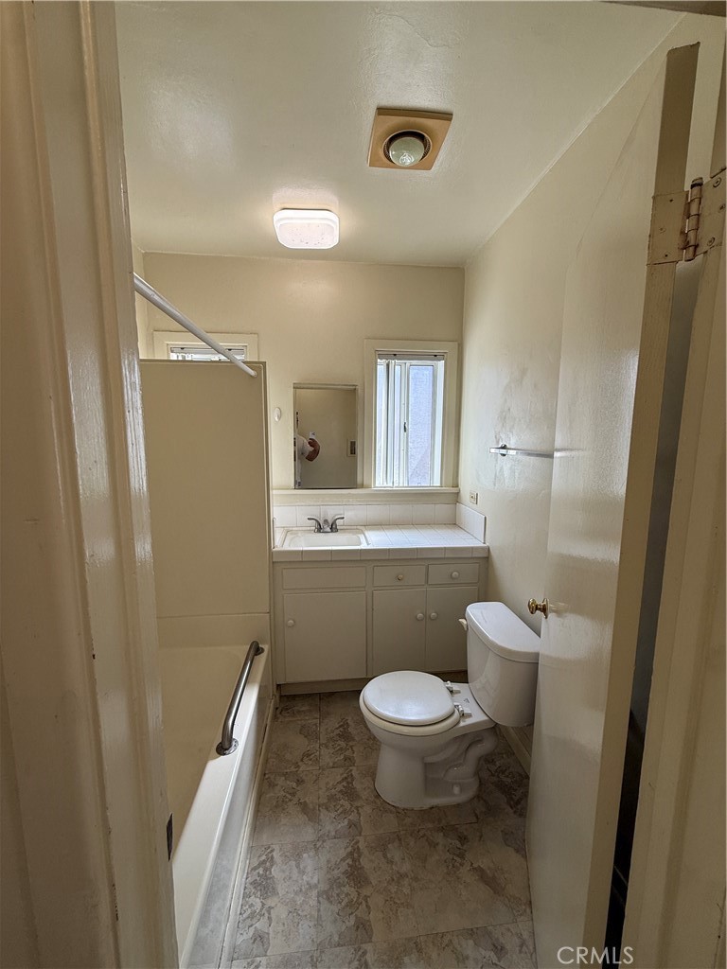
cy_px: 484
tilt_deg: -6.2
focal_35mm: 14
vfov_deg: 102.1
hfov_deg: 85.7
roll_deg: +0.3
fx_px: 392
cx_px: 364
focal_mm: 2.22
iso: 50
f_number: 2.2
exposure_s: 1/132
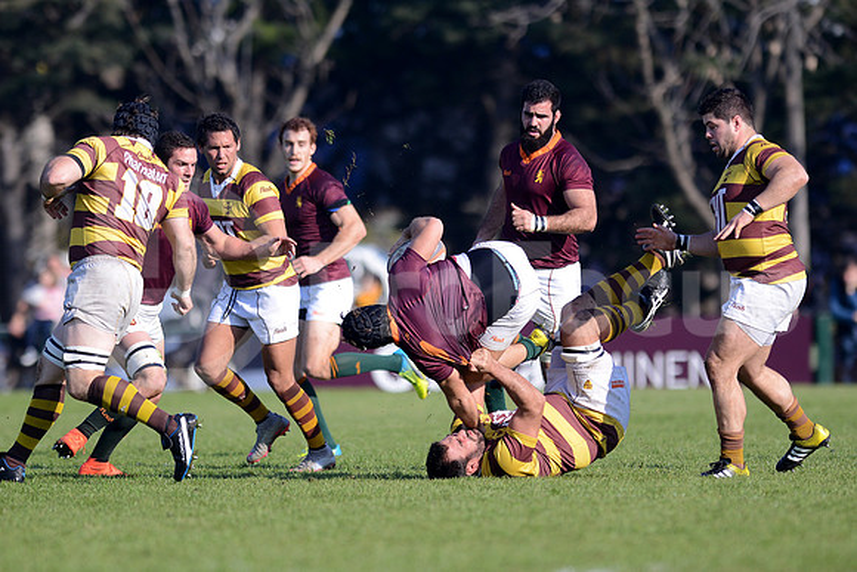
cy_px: 286
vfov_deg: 3.3
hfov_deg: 4.9
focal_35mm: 420
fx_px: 10000
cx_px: 428
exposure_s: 1/2000
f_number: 4
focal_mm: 420
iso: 400
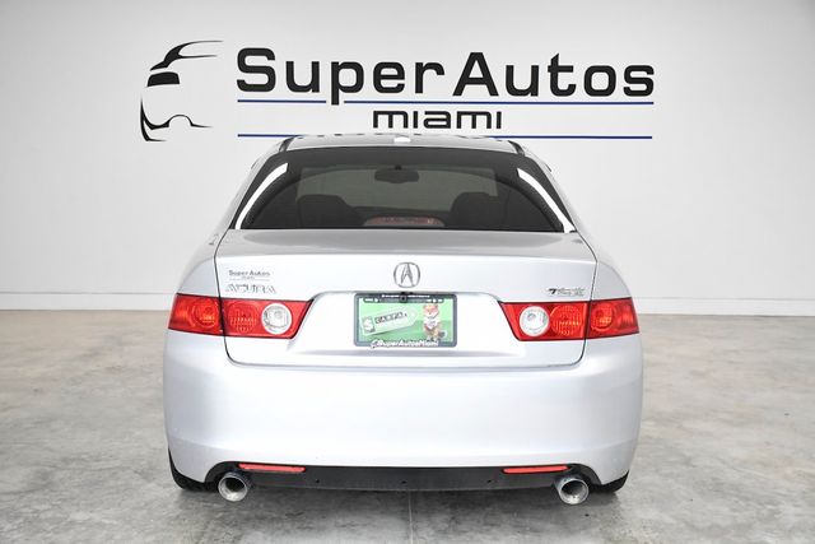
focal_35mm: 40
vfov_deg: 33.4
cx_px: 408
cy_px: 272
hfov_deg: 48.4
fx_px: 906
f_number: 4.5
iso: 2500
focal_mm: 27
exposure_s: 1/1000
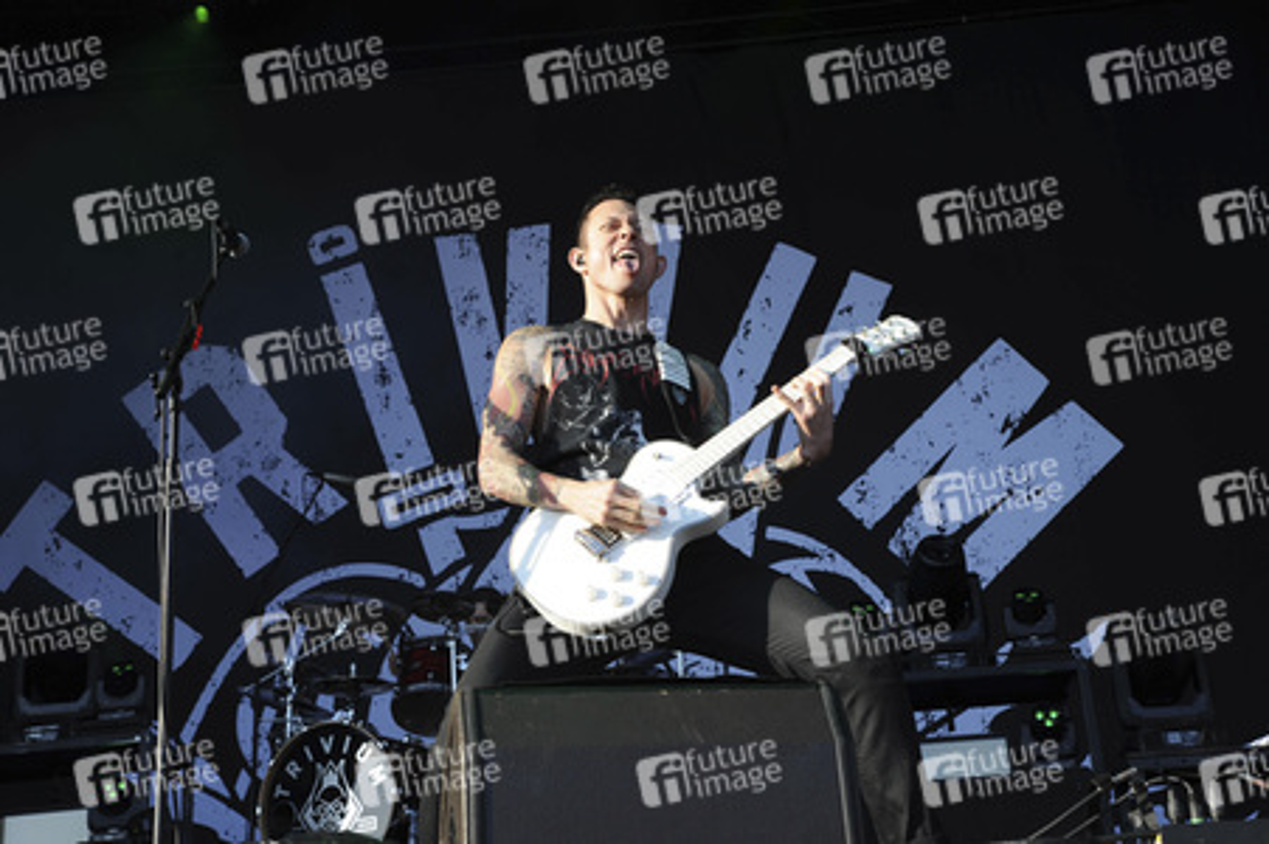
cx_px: 634
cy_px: 422
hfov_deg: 38.2
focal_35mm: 52
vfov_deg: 26.0
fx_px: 1832
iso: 400
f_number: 10
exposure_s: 1/200
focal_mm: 52
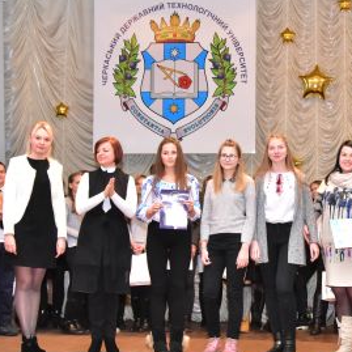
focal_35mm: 74
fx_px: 851
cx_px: 251
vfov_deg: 23.3
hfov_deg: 23.2
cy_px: 215
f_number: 5.6
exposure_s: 1/60
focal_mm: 26
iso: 3200
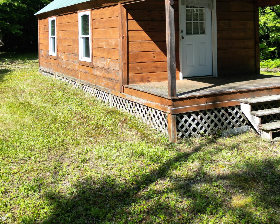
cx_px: 143
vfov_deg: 32.8
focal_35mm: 44
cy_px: 31
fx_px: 365
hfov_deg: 42.0
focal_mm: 6.72
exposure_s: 1/1250
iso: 110
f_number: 1.7
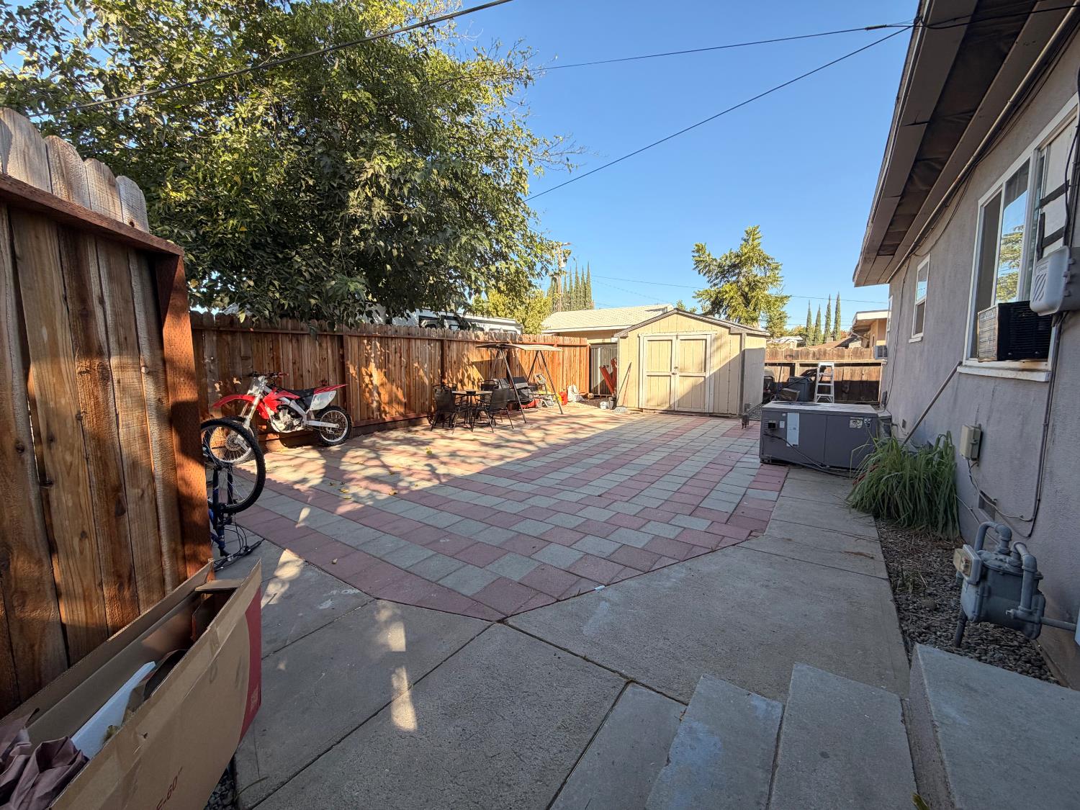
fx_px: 437
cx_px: 540
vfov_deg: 85.7
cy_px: 405
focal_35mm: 14
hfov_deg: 102.1
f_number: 2.2
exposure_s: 1/502
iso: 50
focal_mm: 2.22
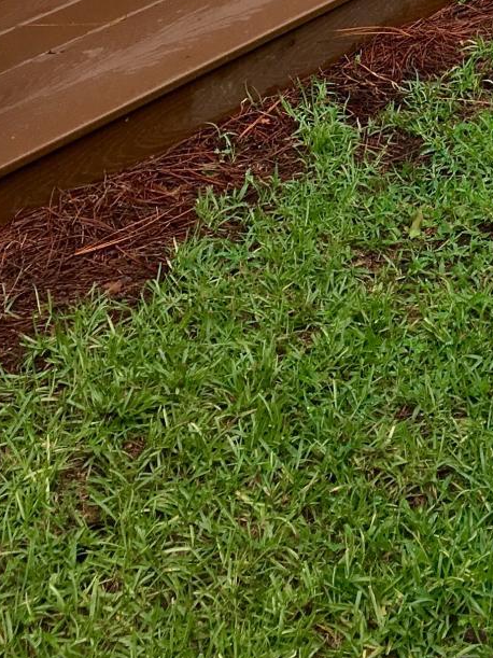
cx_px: 642
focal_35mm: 95
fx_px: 1805
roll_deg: -2.0
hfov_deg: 14.9
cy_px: -370
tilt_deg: -9.9
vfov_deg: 18.1
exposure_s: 1/641
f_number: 2.2
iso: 25
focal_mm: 4.15
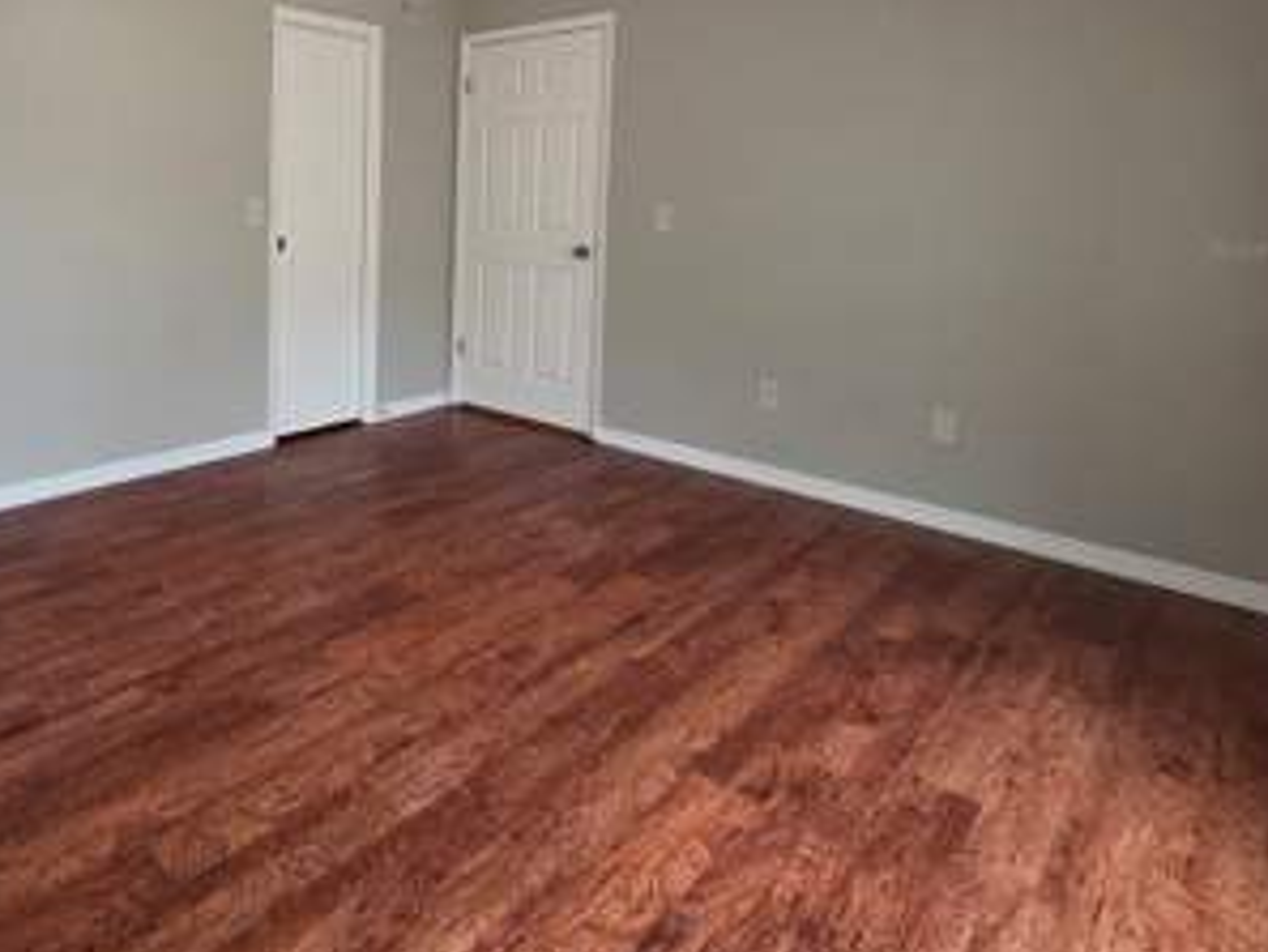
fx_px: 770
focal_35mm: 21
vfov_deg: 60.3
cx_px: 299
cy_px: 248
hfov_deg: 72.8
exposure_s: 1/60
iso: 320
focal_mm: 2.2
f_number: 2.2
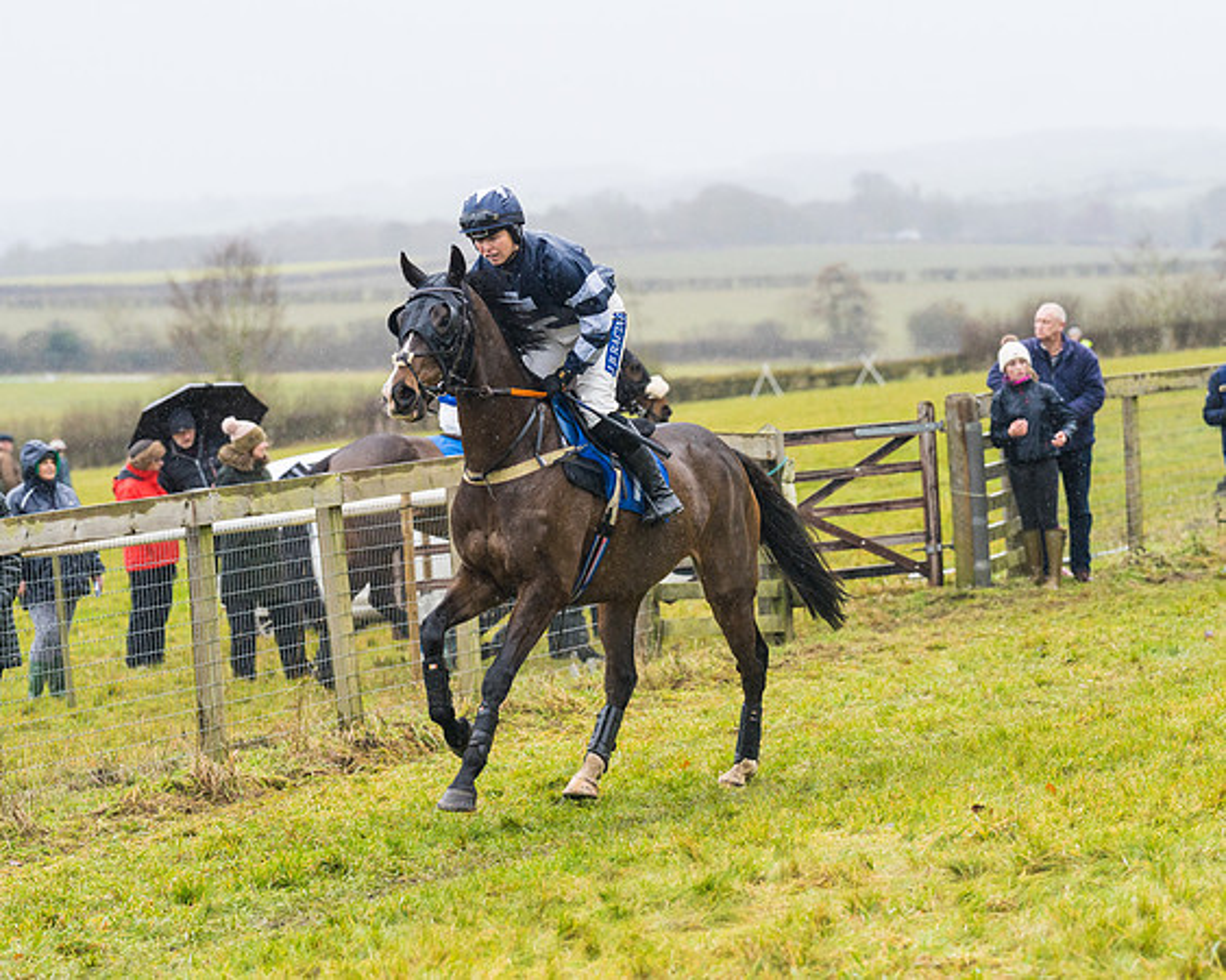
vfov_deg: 9.6
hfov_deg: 12.0
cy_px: 519
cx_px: 606
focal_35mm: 161
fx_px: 5852
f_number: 4
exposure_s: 1/1000
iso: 800
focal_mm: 135
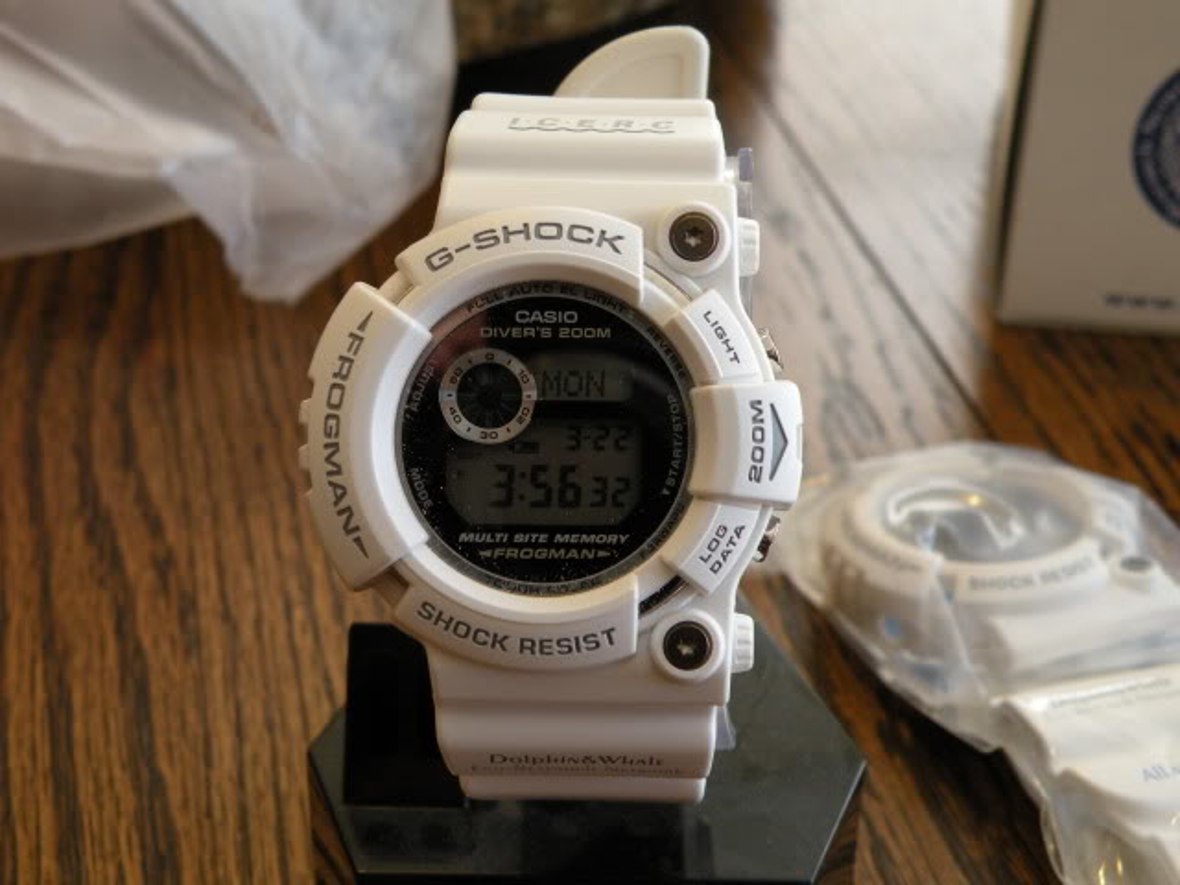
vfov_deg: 26.1
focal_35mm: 56
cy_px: 442
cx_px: 590
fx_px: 1909
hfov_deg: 34.3
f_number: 3.5
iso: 175
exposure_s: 1/59
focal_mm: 9.8
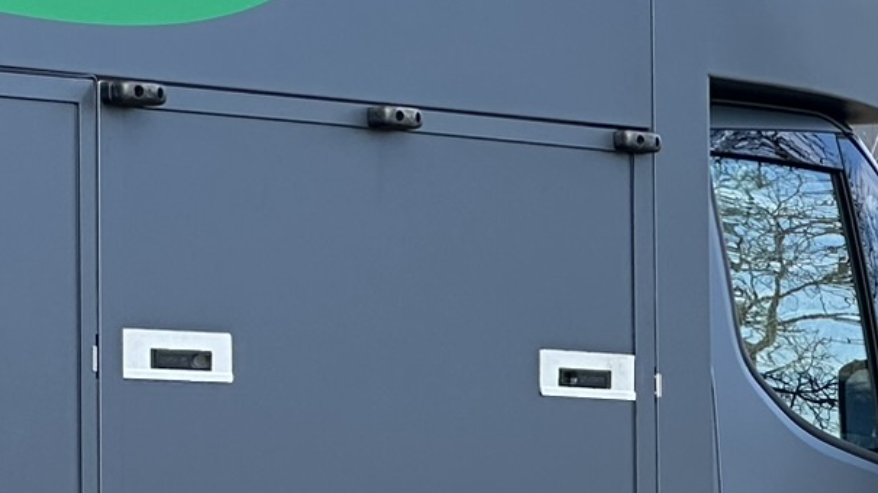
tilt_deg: +1.3
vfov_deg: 4.3
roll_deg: +3.0
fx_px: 6610
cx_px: -96
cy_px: 236
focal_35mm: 284
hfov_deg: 7.5
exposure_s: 1/174
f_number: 2.8
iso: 32
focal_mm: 9
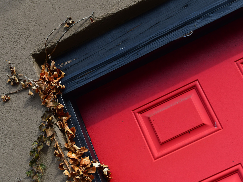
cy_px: 92
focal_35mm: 73
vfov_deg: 20.2
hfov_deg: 26.7
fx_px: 512
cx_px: 111
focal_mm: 45
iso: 200
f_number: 8
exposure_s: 1/160
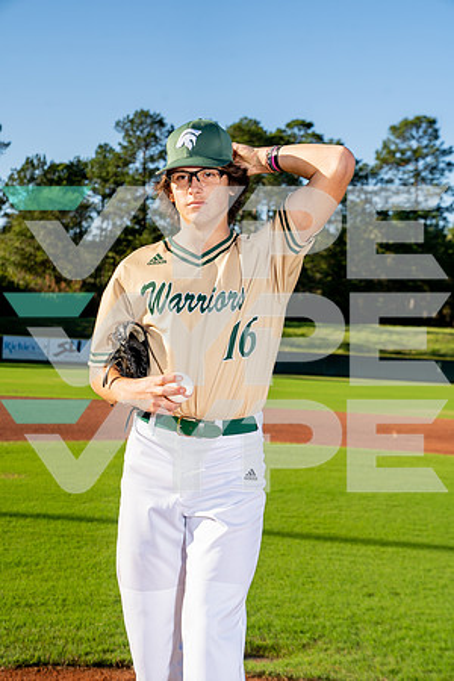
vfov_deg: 28.8
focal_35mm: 70
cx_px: 227
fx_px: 1324
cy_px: 340
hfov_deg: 19.5
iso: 100
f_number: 6.3
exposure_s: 1/250
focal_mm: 70
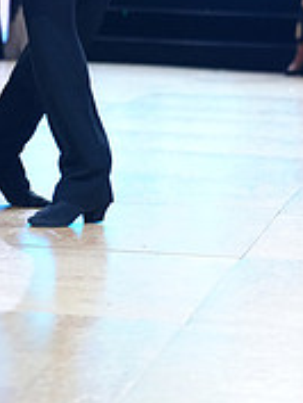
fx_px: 2565
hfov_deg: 6.7
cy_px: -137
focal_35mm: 220
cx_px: -17
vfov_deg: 8.8
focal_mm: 70
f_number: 2.8
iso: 2000
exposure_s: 1/500
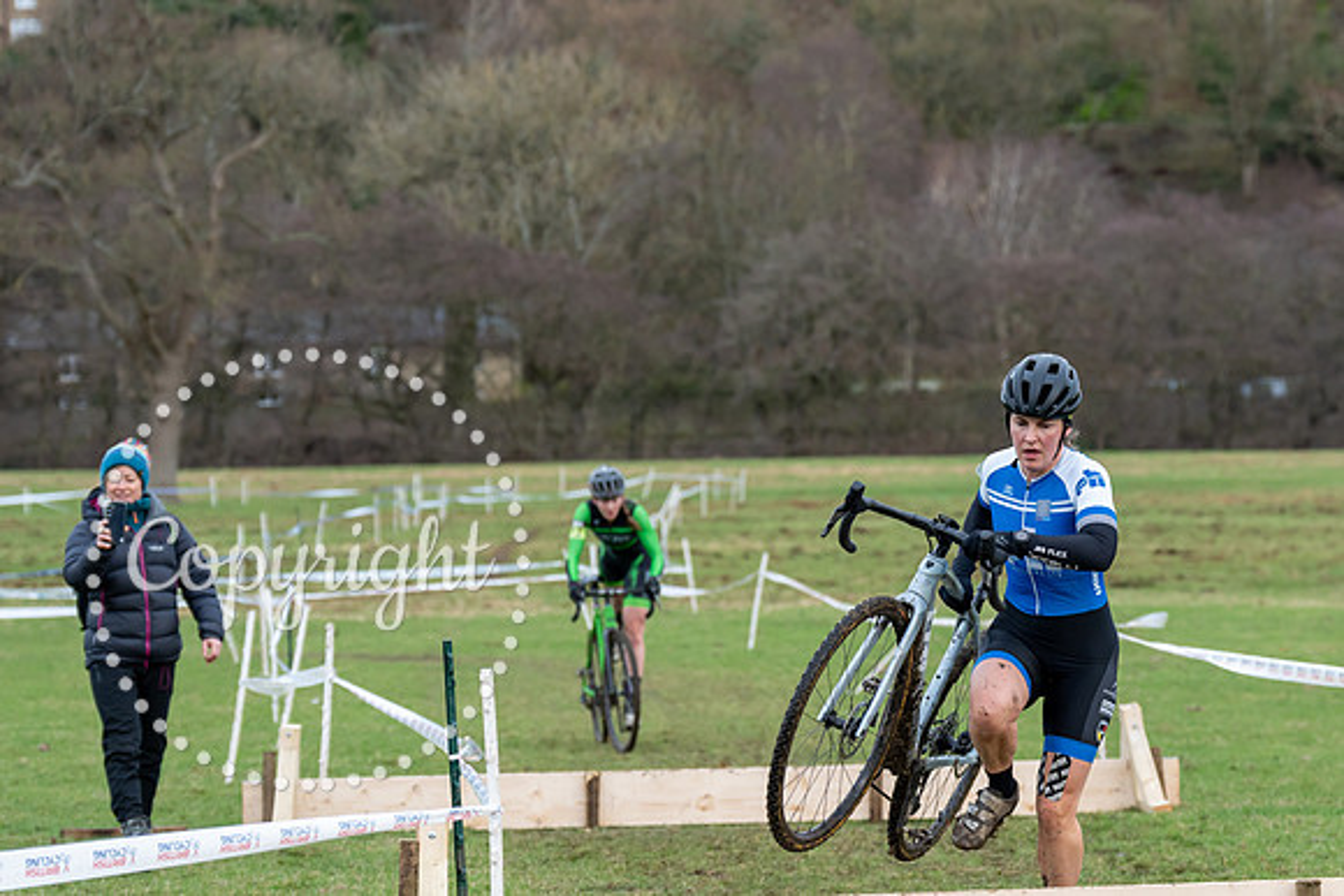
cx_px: 796
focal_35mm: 118
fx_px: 4421
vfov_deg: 11.6
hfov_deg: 17.3
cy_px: 419
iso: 1250
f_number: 3.5
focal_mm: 90
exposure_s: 1/1000
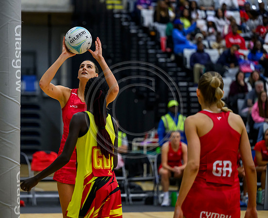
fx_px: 1352
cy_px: 102
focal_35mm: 169
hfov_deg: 11.3
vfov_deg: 9.2
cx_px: 94
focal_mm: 140
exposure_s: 1/1250
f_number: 2.8
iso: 4000
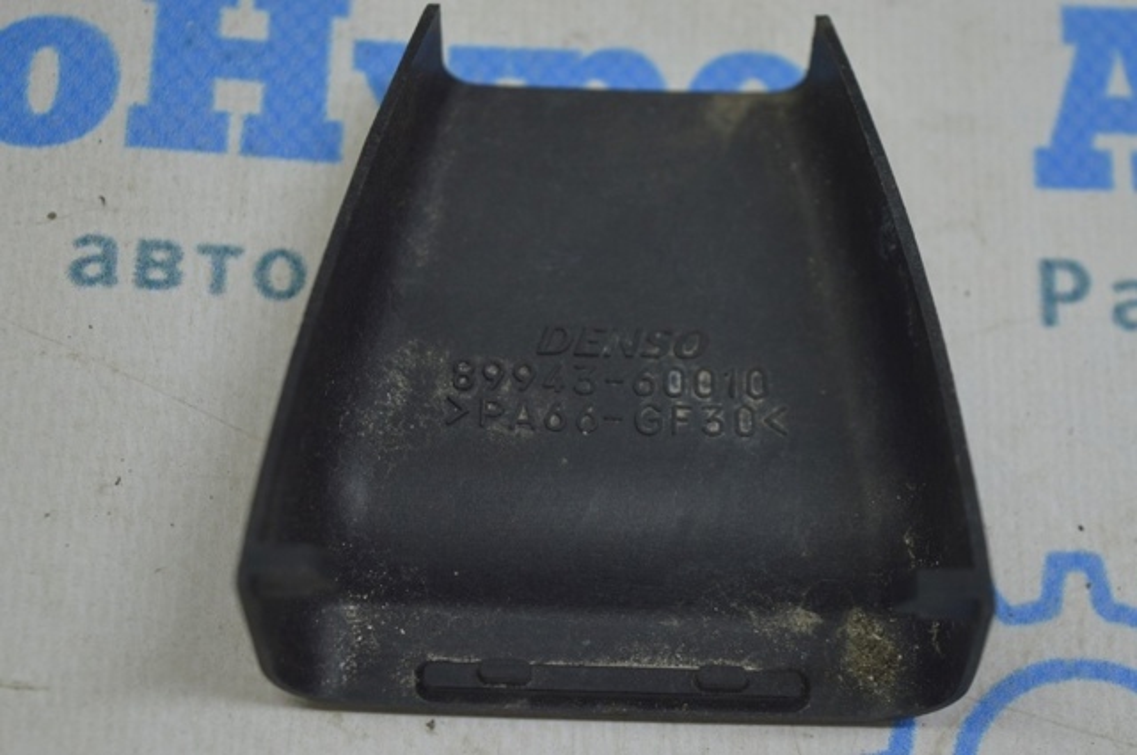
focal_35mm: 72
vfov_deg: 18.9
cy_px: 378
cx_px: 568
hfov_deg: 28.1
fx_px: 2271
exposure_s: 1/40
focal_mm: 48
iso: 400
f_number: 5.6
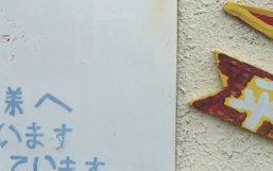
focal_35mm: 86
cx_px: -76
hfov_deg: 21.8
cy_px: 106
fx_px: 640
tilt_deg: -0.6
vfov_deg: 15.2
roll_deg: -1.4
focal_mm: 4.15
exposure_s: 1/1464
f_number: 2.2
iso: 32
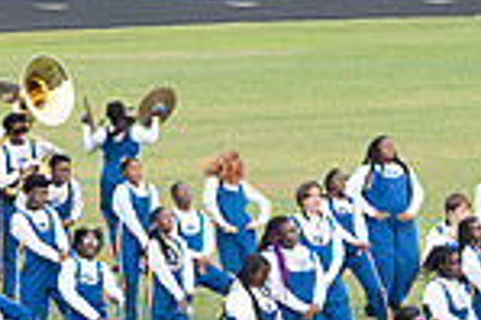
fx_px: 6593
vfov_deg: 2.8
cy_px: 334
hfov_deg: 4.2
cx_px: 212
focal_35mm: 494
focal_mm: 110
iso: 400
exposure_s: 1/200
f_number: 4
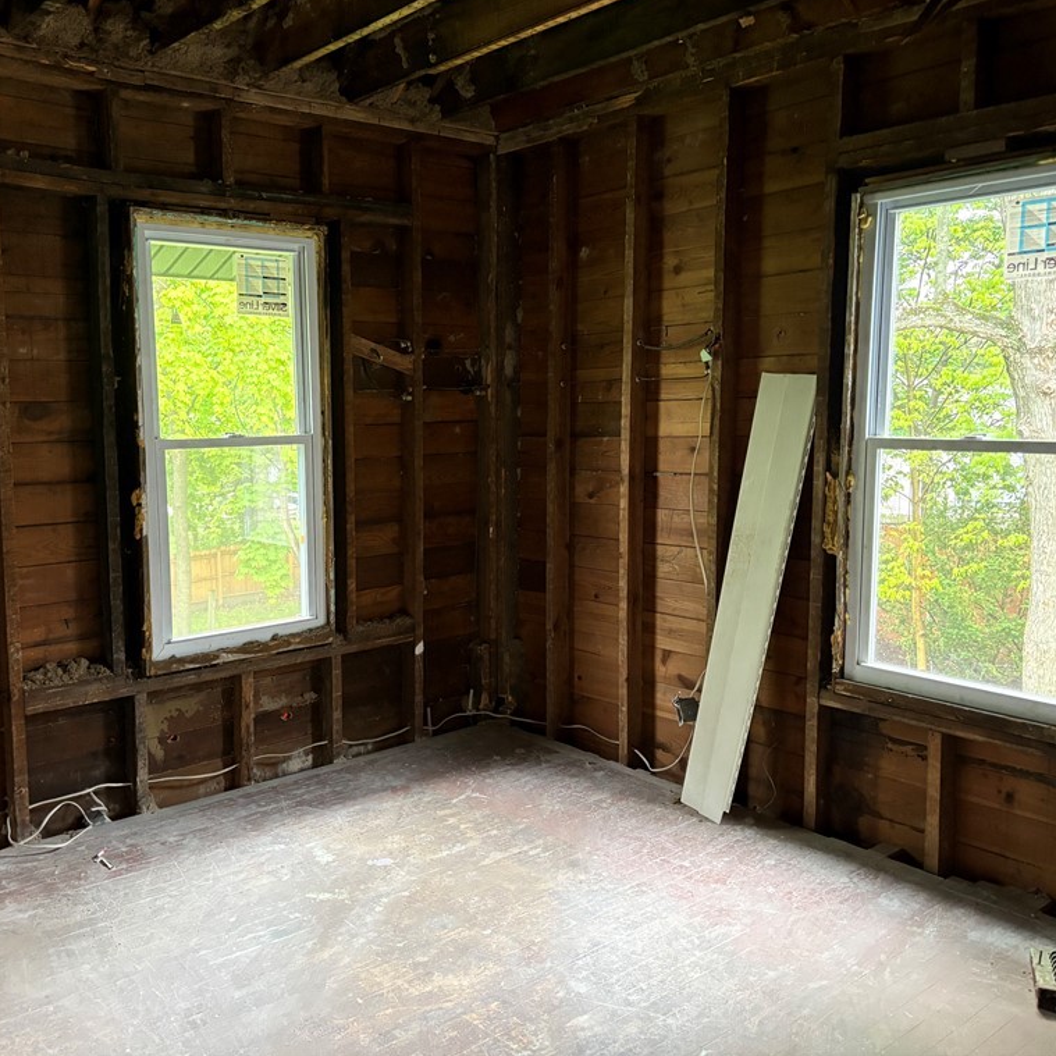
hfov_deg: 52.3
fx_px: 1070
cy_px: 525
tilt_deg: -6.4
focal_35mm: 31
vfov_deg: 52.5
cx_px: 434
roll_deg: +1.0
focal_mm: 5.96
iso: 500
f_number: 1.6
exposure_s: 1/60
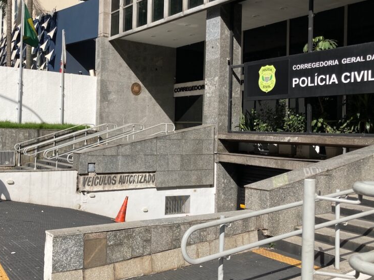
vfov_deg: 36.8
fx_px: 421
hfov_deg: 47.4
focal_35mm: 39
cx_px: 136
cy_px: 122
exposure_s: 1/2667
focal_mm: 3.99
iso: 20
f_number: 1.8
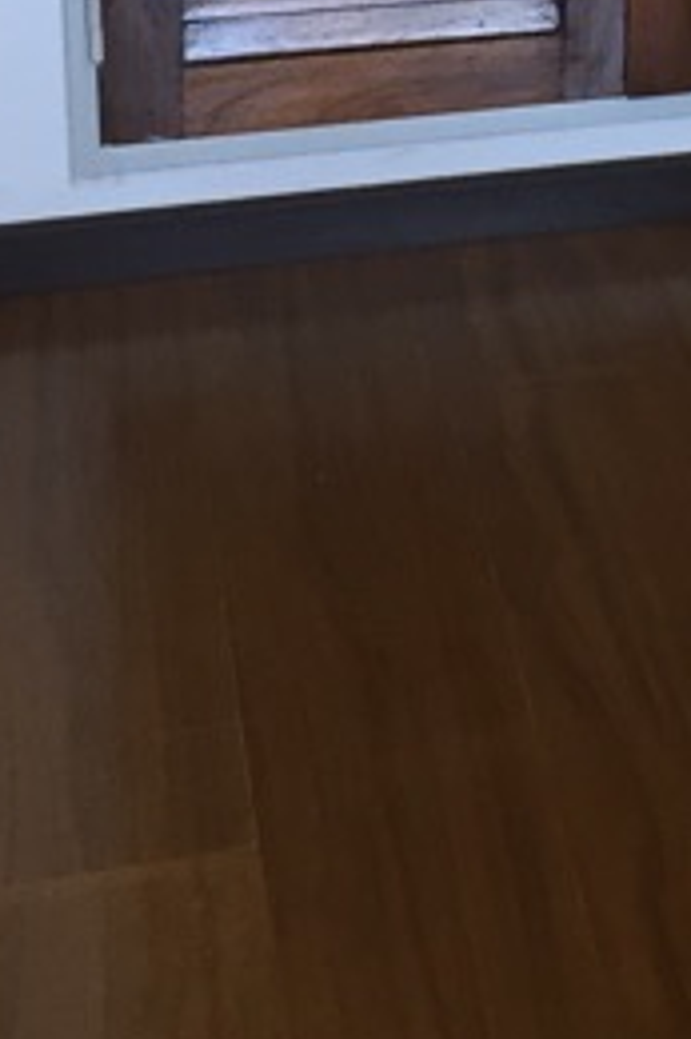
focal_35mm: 119
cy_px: -472
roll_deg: -3.3
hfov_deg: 11.1
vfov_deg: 15.9
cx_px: 979
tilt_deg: -18.0
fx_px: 3431
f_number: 2.2
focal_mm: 4.15
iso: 80
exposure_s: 1/33
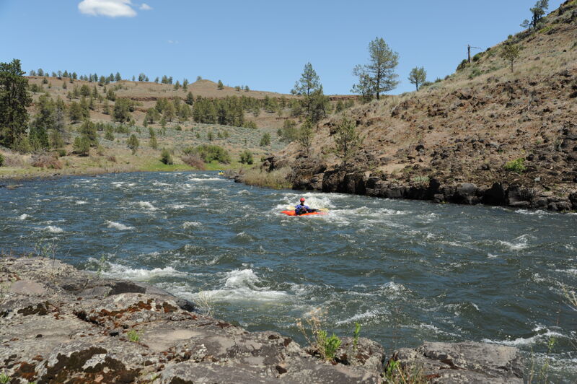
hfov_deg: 53.2
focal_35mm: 36
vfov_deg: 36.8
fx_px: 577
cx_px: 288
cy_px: 192
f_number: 7.1
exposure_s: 1/640
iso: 200
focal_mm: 36
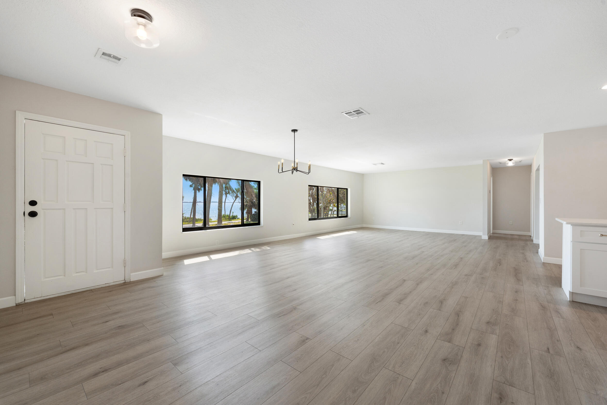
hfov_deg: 104.3
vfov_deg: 81.2
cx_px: 304
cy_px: 202
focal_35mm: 14
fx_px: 236
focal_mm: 14
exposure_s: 1/10
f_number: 9
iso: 250
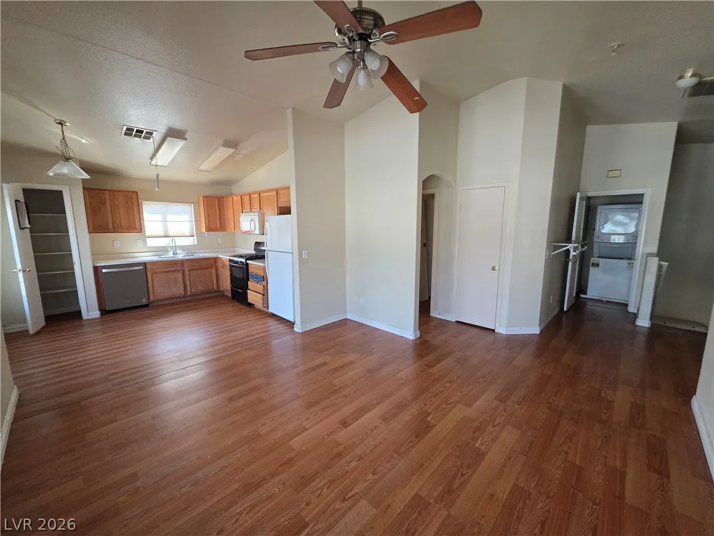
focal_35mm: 13
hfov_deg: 106.2
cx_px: 357
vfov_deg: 89.9
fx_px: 268
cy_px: 268
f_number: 1.9
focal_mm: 2.2
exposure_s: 1/240
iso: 500
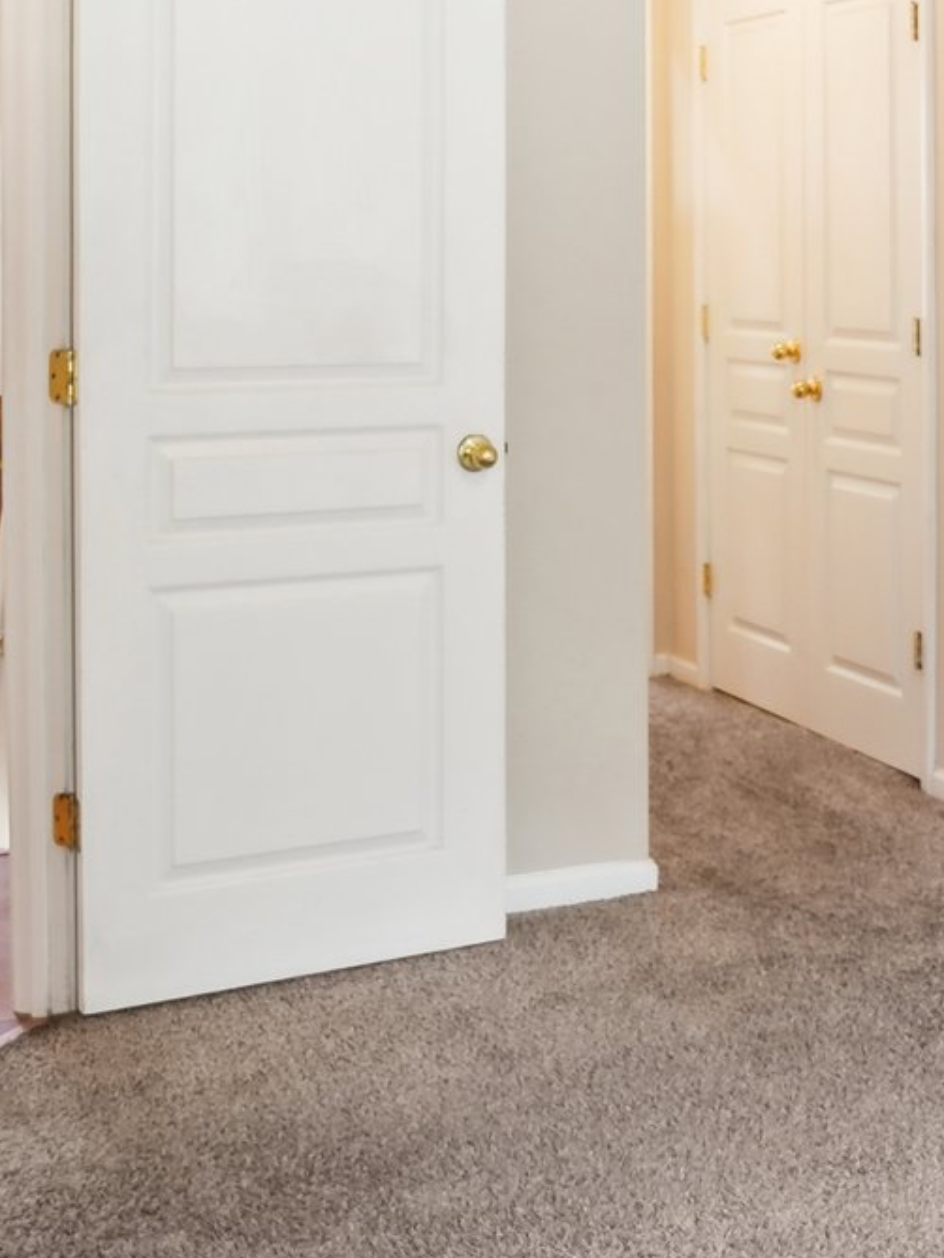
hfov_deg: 26.6
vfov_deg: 35.0
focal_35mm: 53
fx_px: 1927
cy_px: 251
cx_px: 859
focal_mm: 18
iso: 400
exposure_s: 1/13
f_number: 8
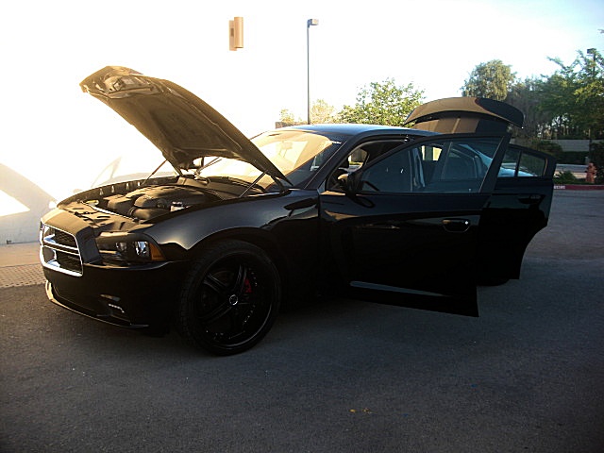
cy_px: 226
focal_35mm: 36
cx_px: 302
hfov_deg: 51.4
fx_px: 628
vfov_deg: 39.7
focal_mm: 6.3
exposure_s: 1/125
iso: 50
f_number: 2.8
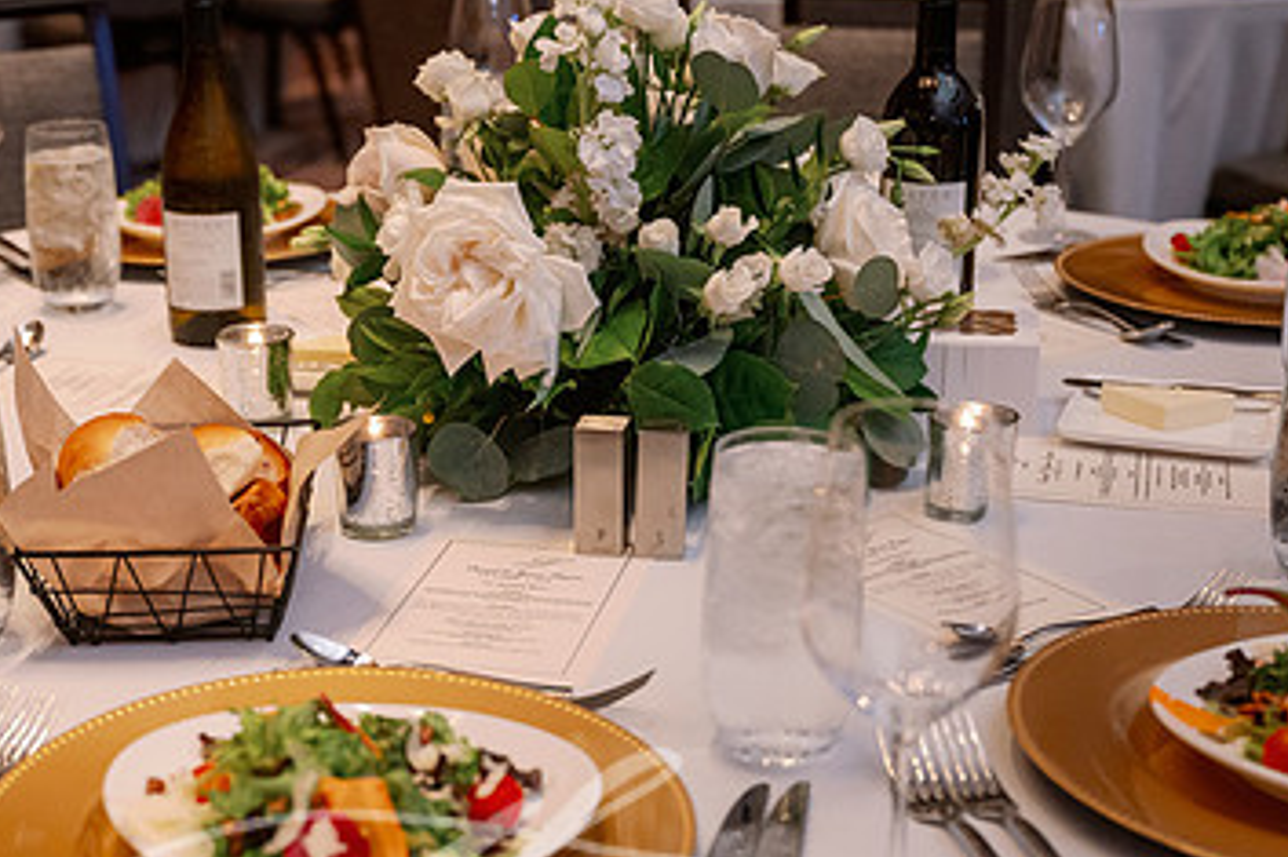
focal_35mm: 64
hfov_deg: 31.3
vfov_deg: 21.2
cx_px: 471
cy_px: 543
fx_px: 2289
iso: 3200
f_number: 2.8
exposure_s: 1/500
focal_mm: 39
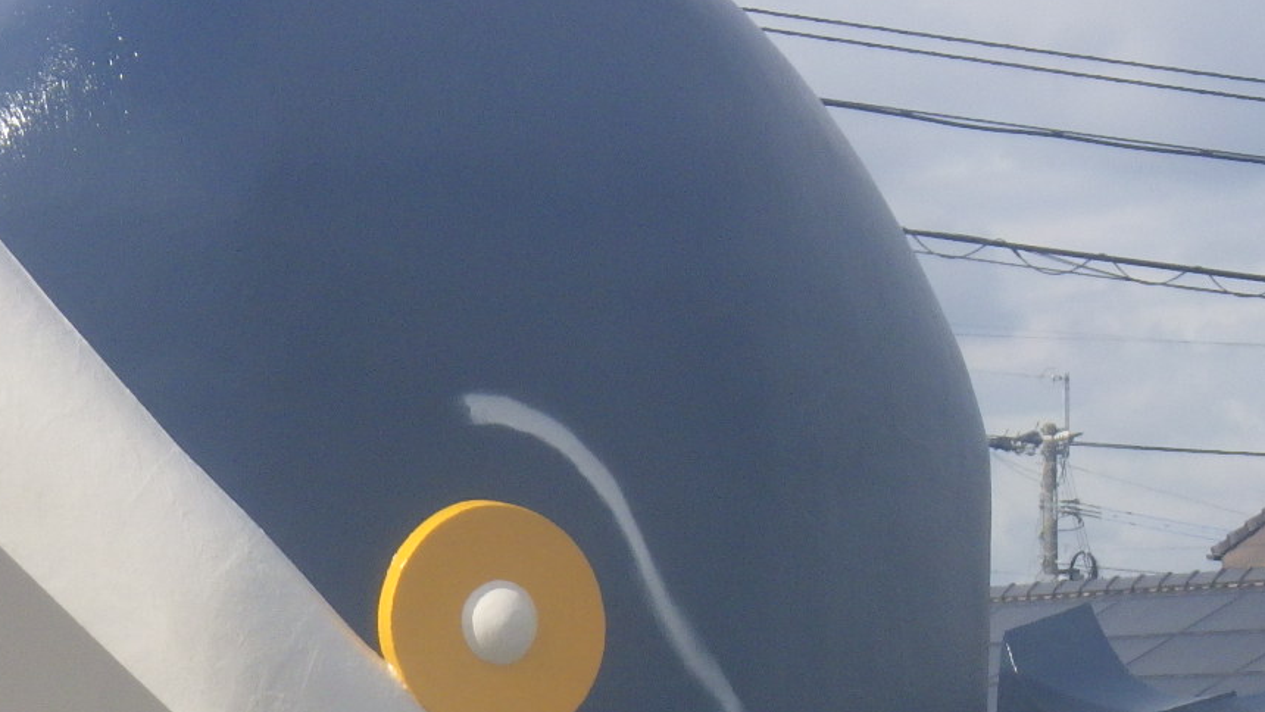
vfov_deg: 5.0
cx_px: 213
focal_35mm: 244
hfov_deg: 8.8
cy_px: 840
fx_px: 8185
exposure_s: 1/640
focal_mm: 16.7
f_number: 6
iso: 125
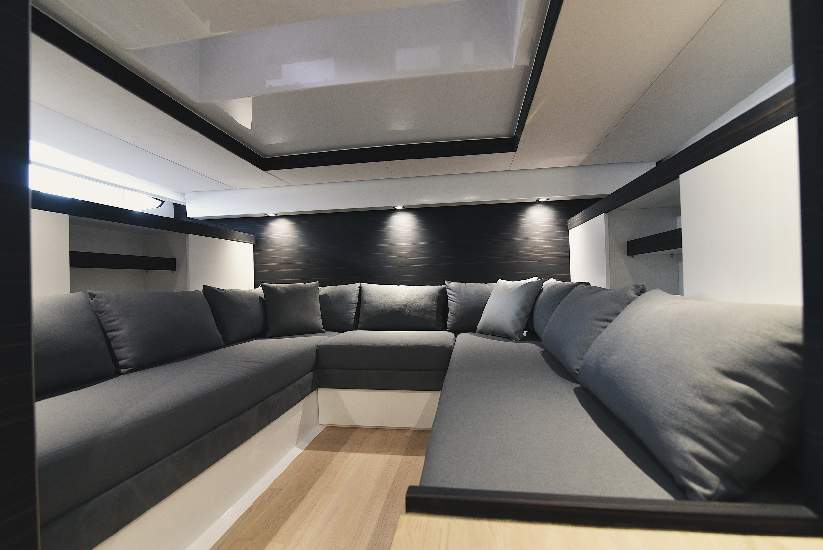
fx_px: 366
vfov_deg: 73.8
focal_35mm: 16
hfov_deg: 96.7
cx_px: 412
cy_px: 275
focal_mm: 16
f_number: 4.5
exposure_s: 1/60
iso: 1600
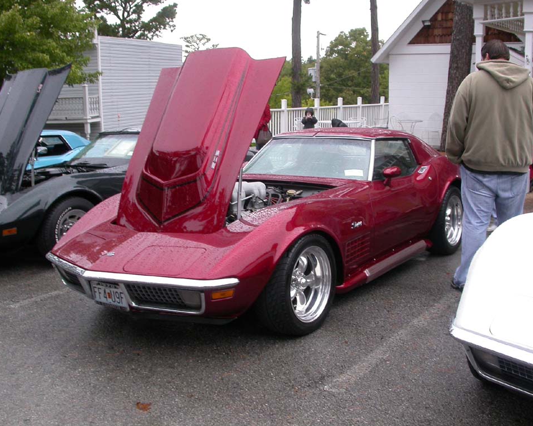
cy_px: 212
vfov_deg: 37.3
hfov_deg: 45.8
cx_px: 276
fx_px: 631
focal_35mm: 40
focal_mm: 7.85
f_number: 3.7
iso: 100
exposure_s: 1/72.3
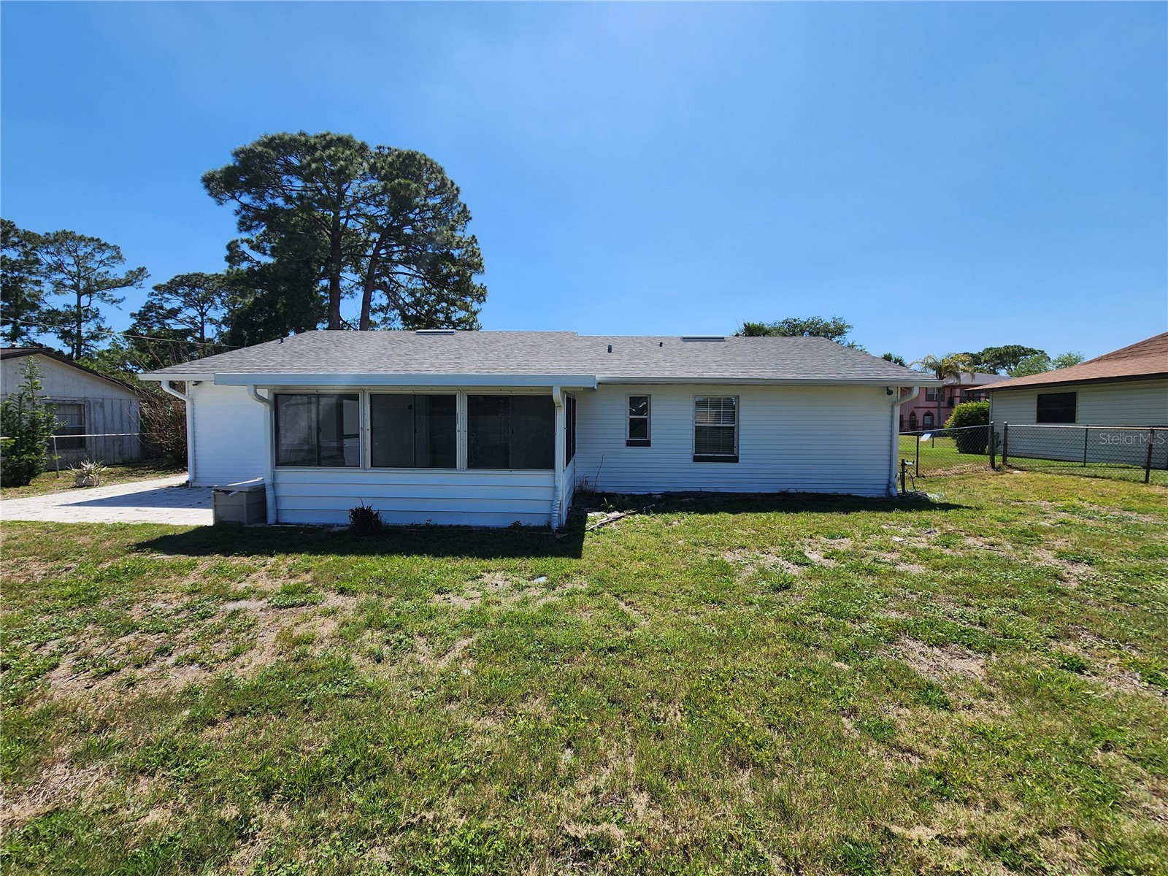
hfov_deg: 106.2
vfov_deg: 89.9
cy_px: 438
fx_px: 439
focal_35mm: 13
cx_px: 584
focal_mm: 2.2
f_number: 2.2
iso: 50
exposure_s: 1/2140
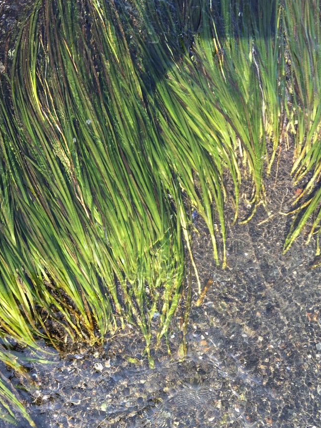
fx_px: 420
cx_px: 143
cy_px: 238
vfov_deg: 53.8
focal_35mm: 34
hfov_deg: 41.7
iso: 25
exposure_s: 1/264
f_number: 2.2
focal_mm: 4.15
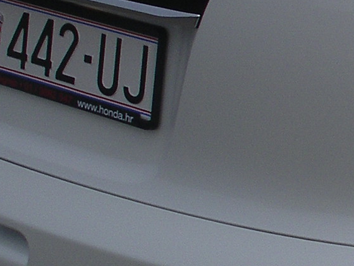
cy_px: 157
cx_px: 653
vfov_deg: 7.4
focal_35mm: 202
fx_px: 2068
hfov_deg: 9.3
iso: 80
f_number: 5
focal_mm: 7.8
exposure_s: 1/200
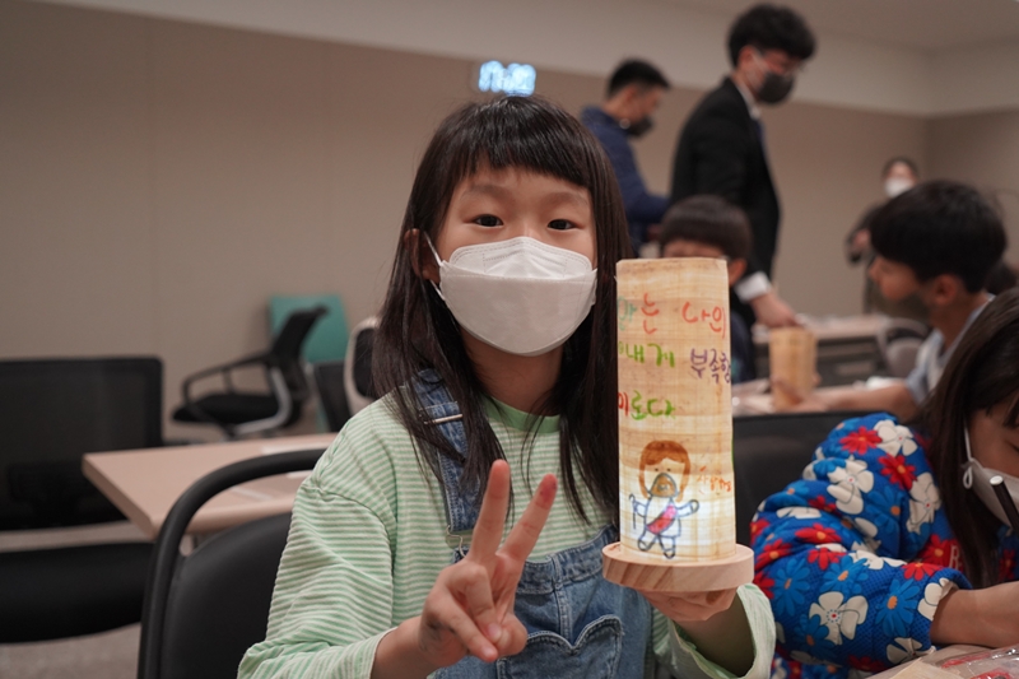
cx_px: 510
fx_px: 1075
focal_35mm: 38
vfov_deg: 35.0
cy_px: 340
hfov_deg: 50.7
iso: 2500
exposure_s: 1/160
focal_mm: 38
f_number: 4
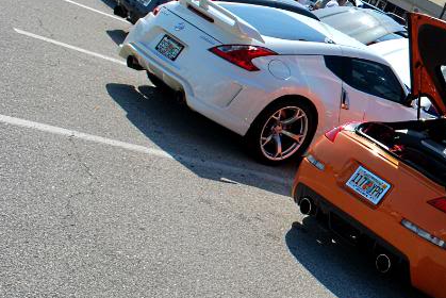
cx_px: 538
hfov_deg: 26.9
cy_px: 82
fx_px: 818
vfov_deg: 20.5
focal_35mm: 66
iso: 100
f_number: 8
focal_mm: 18
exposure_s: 1/250
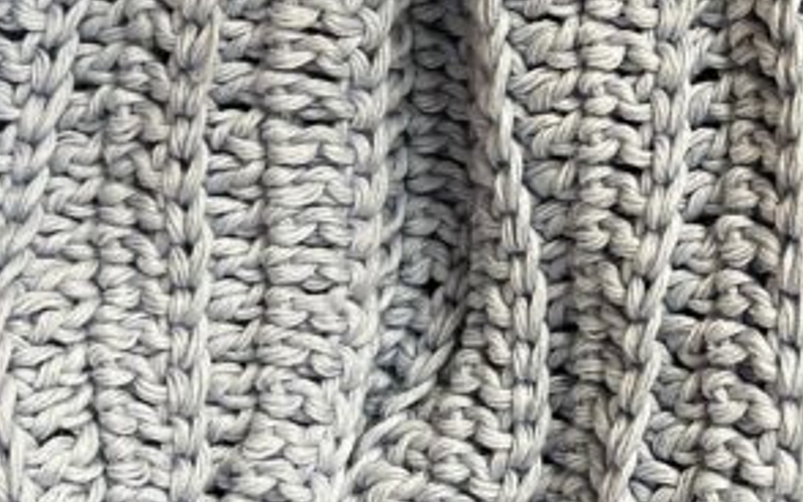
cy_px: 71
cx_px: 795
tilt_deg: -4.3
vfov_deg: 13.5
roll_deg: +1.0
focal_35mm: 96
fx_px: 2102
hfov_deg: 20.9
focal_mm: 5.1
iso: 160
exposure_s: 1/47
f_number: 1.6
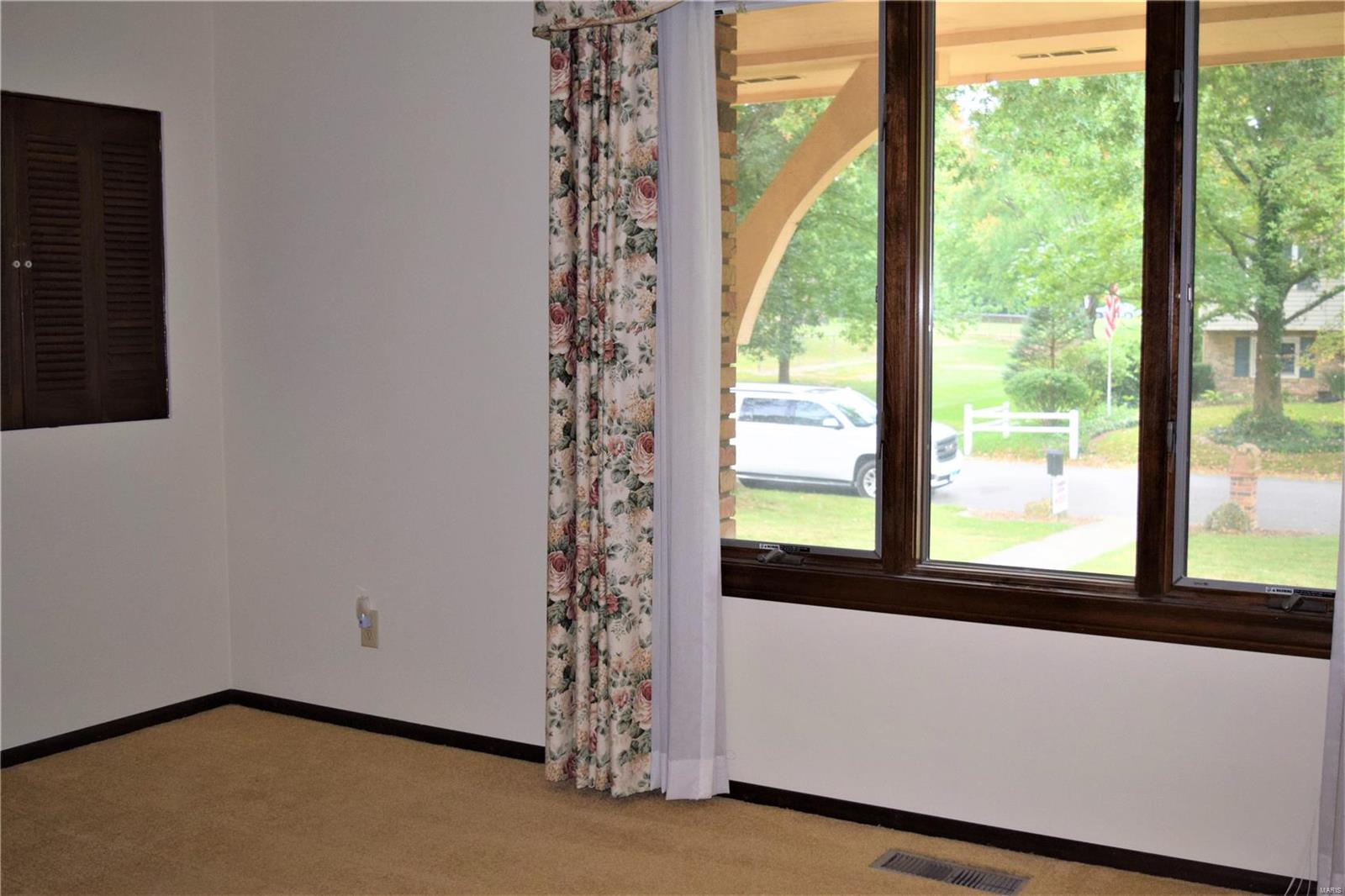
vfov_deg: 36.9
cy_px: 448
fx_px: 1345
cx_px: 672
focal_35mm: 36
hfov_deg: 53.1
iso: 1100
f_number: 4
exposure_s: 1/60
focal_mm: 24
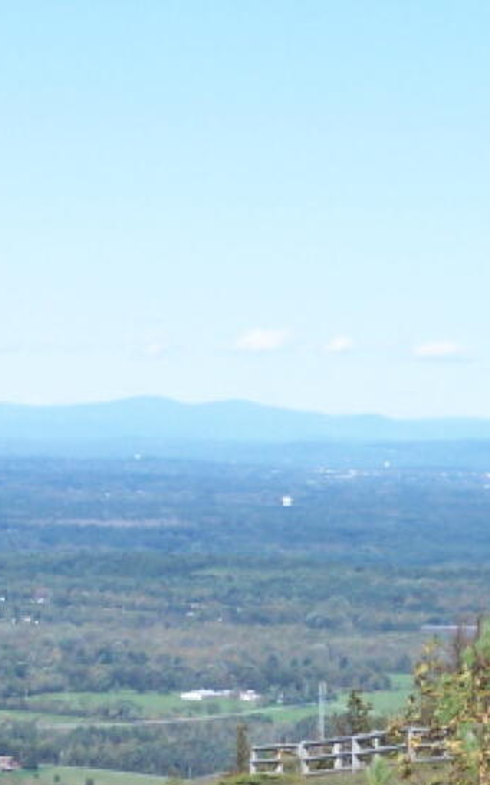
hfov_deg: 5.3
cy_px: 774
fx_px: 5323
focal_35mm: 249
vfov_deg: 8.4
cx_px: 513
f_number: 3.2
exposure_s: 1/1000
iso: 80
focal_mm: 15.6
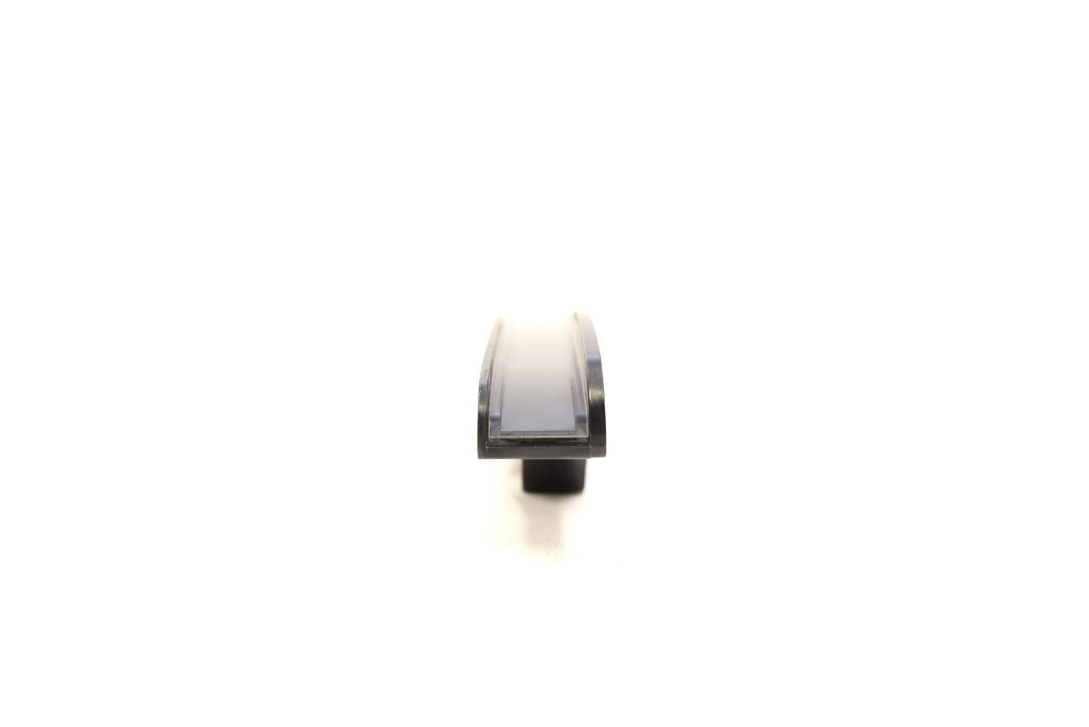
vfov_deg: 38.4
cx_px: 544
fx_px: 1044
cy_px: 364
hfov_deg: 55.1
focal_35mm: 34
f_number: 5.6
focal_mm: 23
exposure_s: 1/125
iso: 400
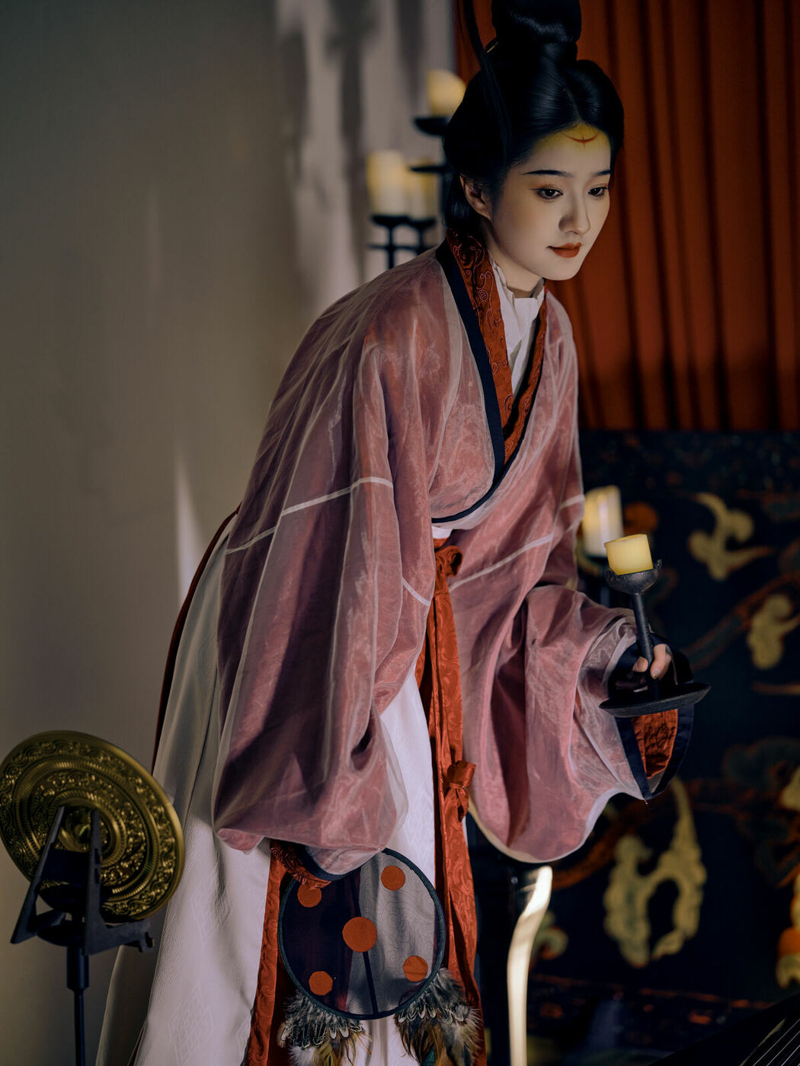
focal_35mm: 87
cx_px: 400
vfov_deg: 22.5
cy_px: 533
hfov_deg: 17.0
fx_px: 2681
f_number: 2
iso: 320
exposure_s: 1/200
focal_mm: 110
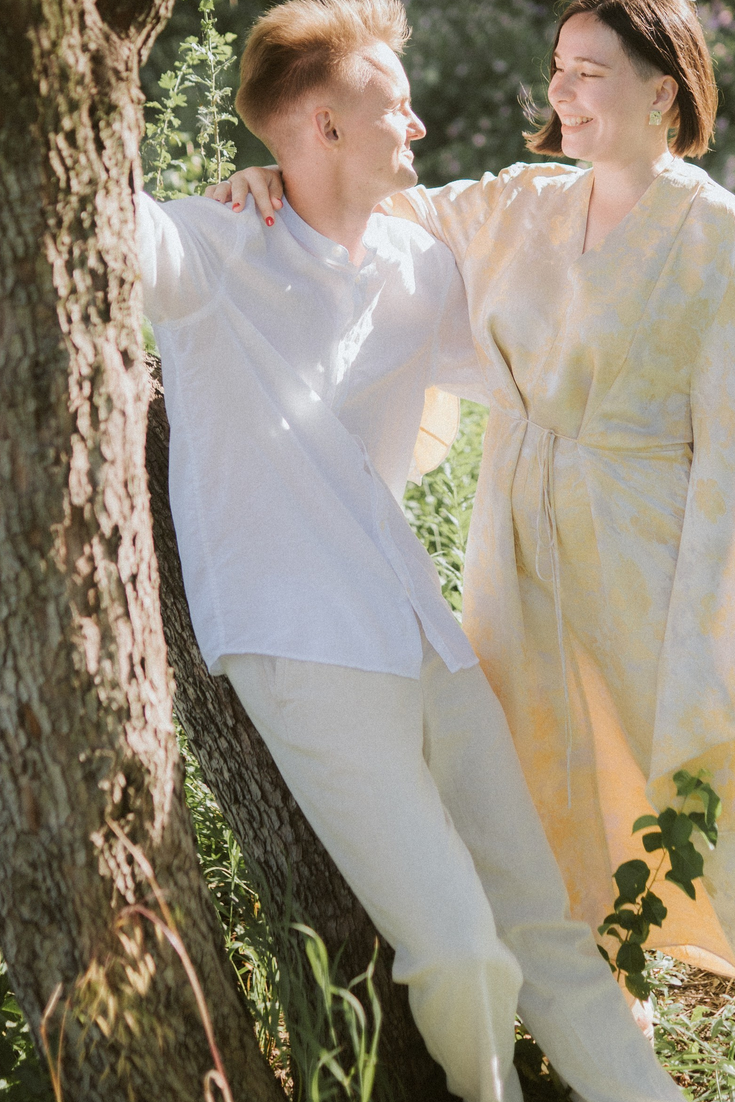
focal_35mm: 61
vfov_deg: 32.6
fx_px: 1868
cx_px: 386
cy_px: 362
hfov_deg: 22.3
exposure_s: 1/800
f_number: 1.6
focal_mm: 35
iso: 100
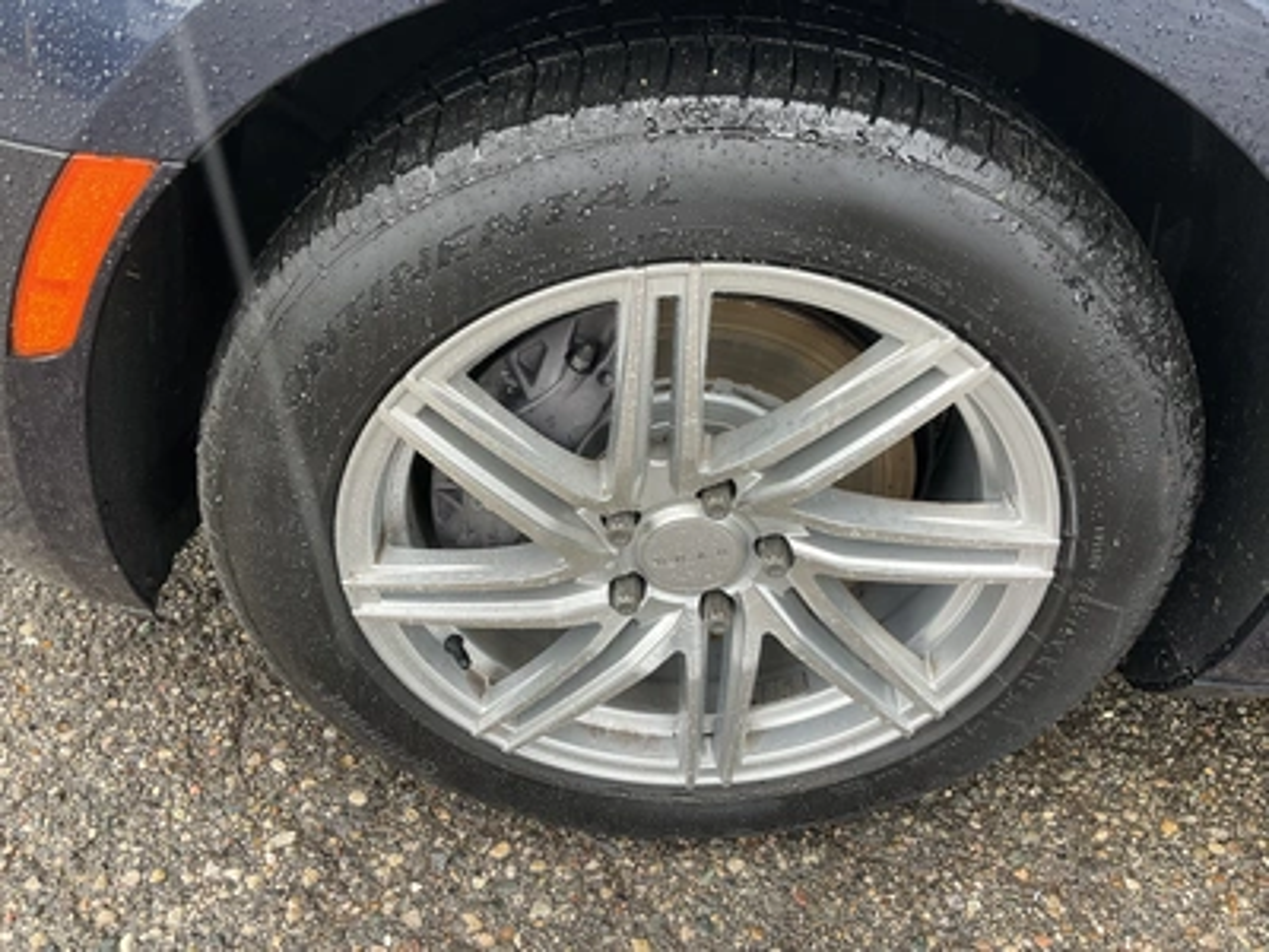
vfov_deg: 48.2
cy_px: 476
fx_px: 1063
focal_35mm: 29
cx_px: 634
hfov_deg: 61.7
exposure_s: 1/122
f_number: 1.8
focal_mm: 3
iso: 32
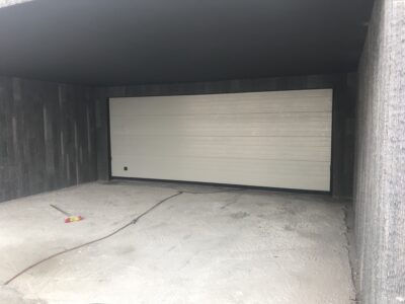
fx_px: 328
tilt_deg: -3.8
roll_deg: -1.4
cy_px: 152
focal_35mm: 28
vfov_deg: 49.7
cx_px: 202
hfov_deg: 63.4
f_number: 1.8
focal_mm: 3.99
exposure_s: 1/100
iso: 20
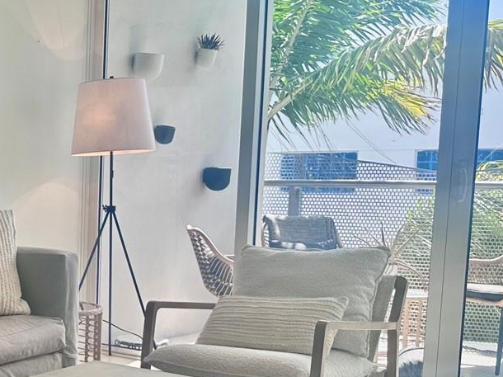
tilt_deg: -8.0
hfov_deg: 28.0
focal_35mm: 63
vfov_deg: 23.0
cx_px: -49
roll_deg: -1.1
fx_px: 915
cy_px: 295
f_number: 1.78
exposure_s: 1/268
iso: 80
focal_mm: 6.86
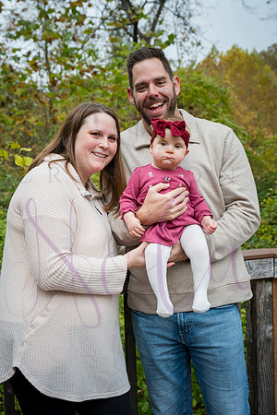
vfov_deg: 38.9
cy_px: 208
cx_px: 138
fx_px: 589
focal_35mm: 51
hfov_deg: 26.5
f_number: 5.6
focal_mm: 51
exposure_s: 1/500
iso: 400
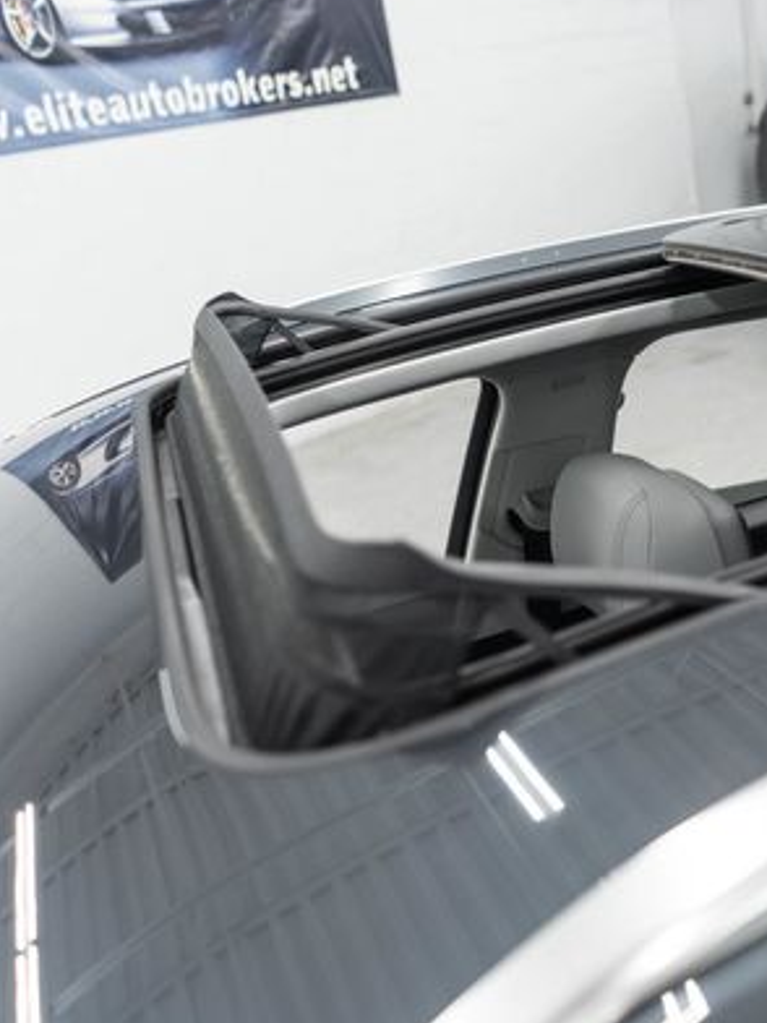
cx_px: 707
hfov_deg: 31.2
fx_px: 1300
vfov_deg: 42.9
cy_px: 515
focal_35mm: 44
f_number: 3.2
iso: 320
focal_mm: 28
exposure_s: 1/40
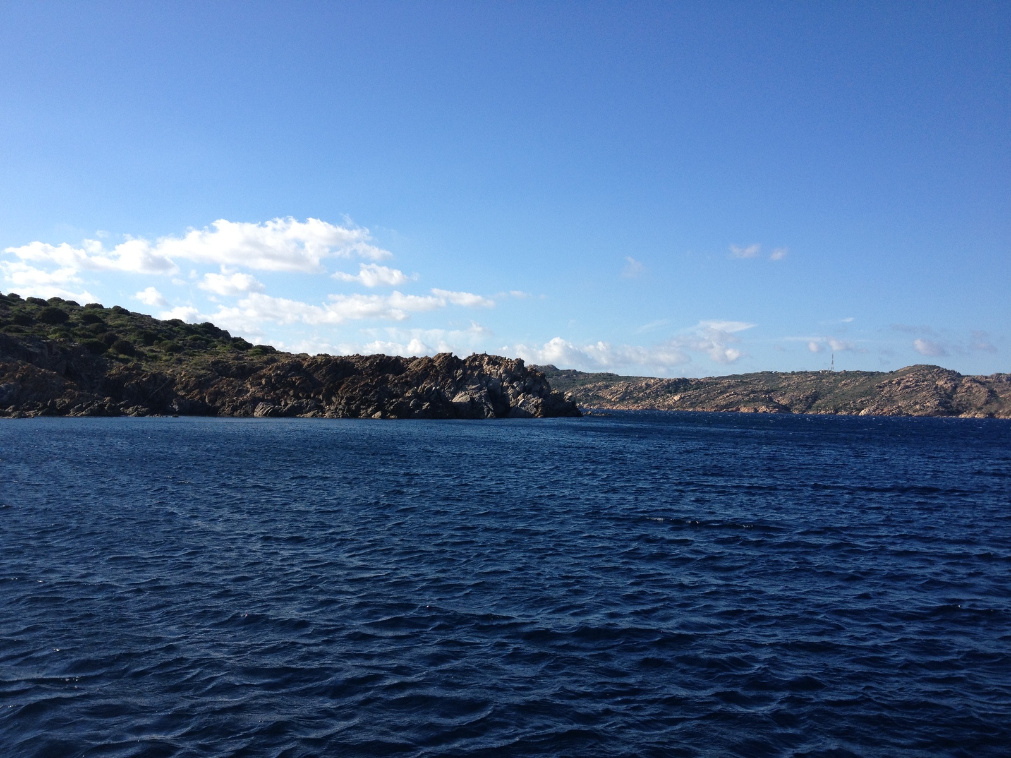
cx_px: 506
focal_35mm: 35
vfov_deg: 40.7
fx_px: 1022
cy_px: 379
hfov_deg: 52.6
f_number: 2.4
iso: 64
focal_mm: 4.28
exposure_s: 1/1493
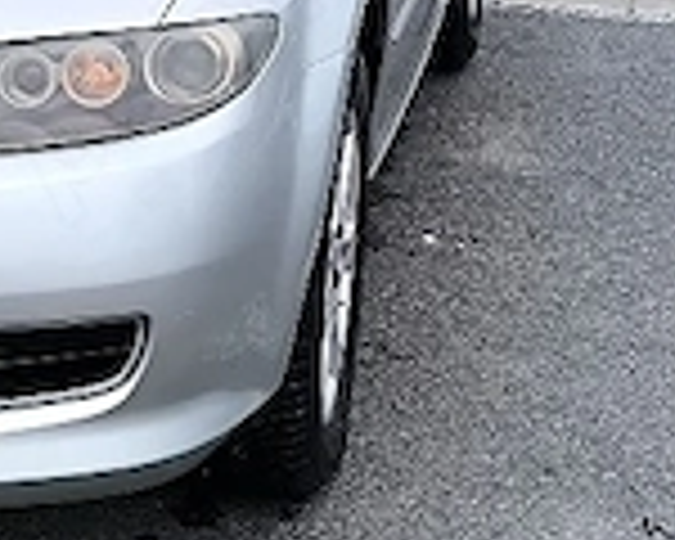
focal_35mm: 137
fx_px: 2737
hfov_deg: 13.5
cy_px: -4
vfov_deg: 11.2
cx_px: -212
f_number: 1.65
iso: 50
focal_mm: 6.14
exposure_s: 1/625
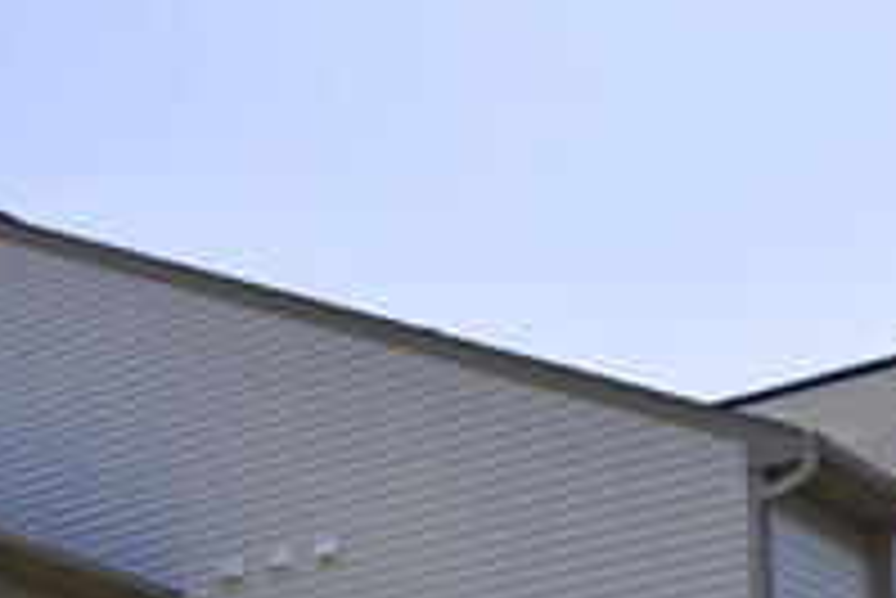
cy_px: 955
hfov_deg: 19.2
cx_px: 243
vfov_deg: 12.2
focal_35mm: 106
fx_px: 2640
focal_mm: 22
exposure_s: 1/200
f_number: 9
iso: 100
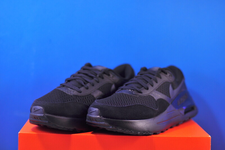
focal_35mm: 75
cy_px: 75
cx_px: 112
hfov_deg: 27.0
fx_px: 468
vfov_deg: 18.1
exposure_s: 1/320
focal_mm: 50
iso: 250
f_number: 2
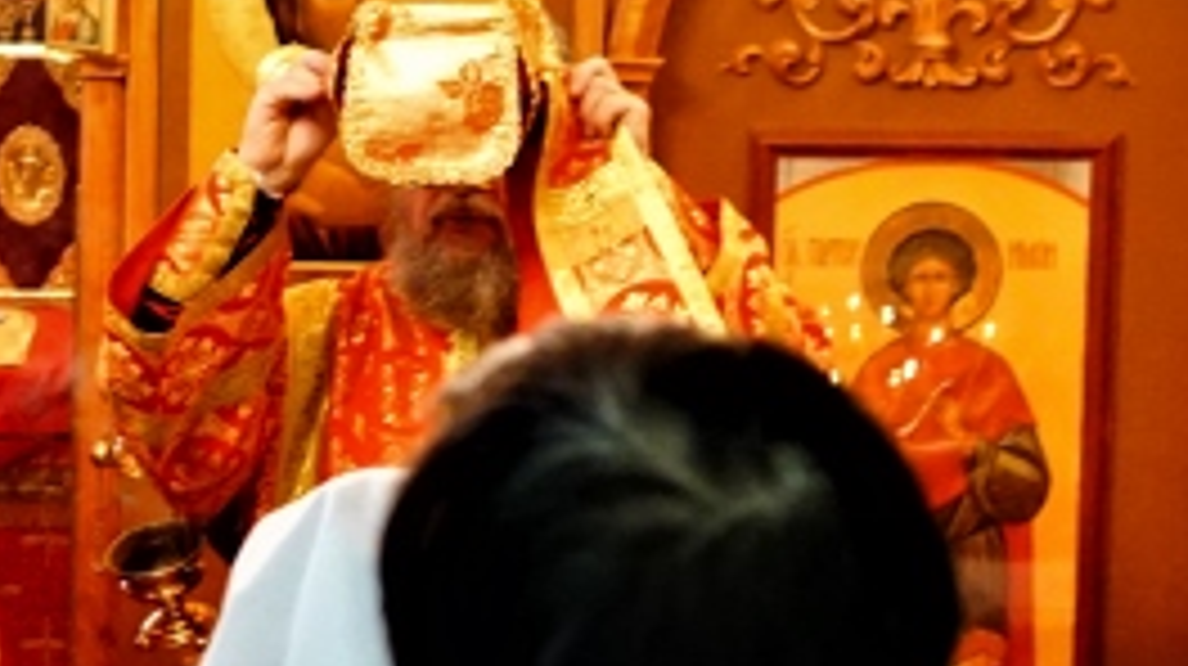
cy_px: 430
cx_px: -526
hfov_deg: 11.4
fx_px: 5760
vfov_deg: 6.6
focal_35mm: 183
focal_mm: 30
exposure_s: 1/50
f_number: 3.2
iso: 1250
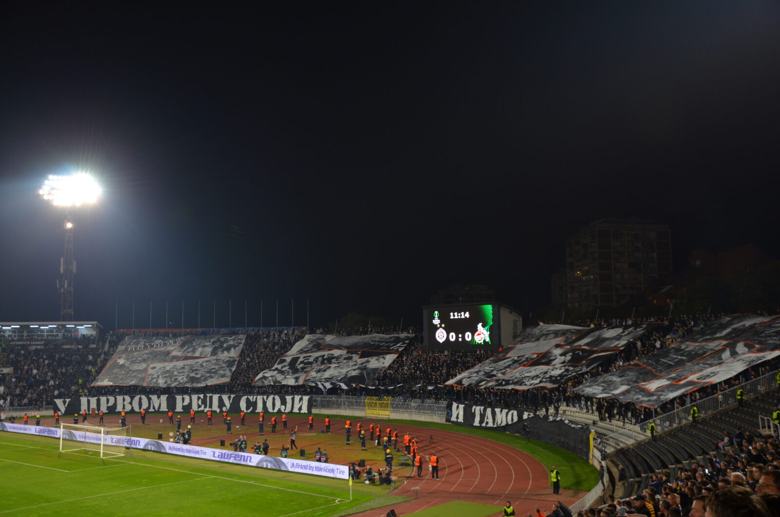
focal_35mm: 36
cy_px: 258
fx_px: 778
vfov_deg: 36.7
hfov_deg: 53.2
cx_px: 390
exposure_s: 1/80
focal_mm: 24
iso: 400
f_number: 4.5
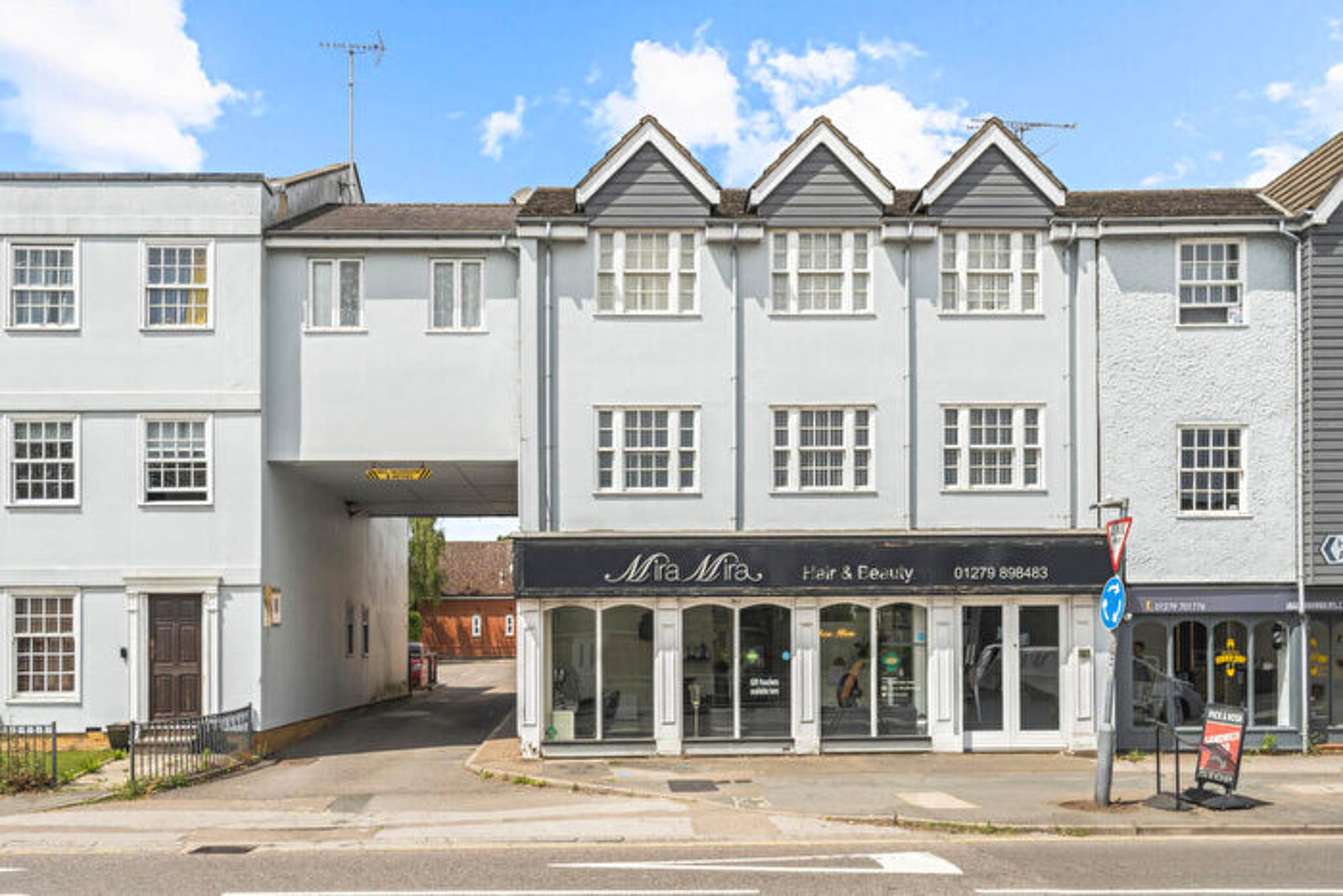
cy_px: 448
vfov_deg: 44.3
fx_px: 1101
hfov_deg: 62.8
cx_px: 672
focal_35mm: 30
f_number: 7.1
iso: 320
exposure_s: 1/250
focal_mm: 29.5
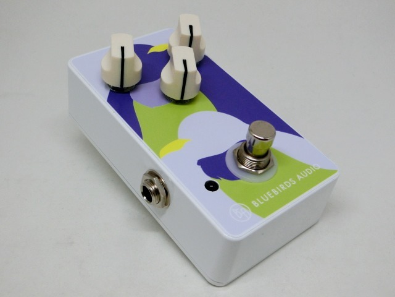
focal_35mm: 45
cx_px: 198
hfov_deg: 42.1
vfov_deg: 32.2
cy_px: 148
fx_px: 513
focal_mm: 8
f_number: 4.4
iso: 125
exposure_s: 1/125
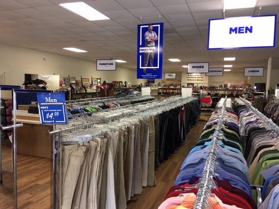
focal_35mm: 29
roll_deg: -1.1
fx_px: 234
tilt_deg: -3.8
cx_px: 140
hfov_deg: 61.7
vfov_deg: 48.2
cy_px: 104
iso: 32
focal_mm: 4.15
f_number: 2.2
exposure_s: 1/15
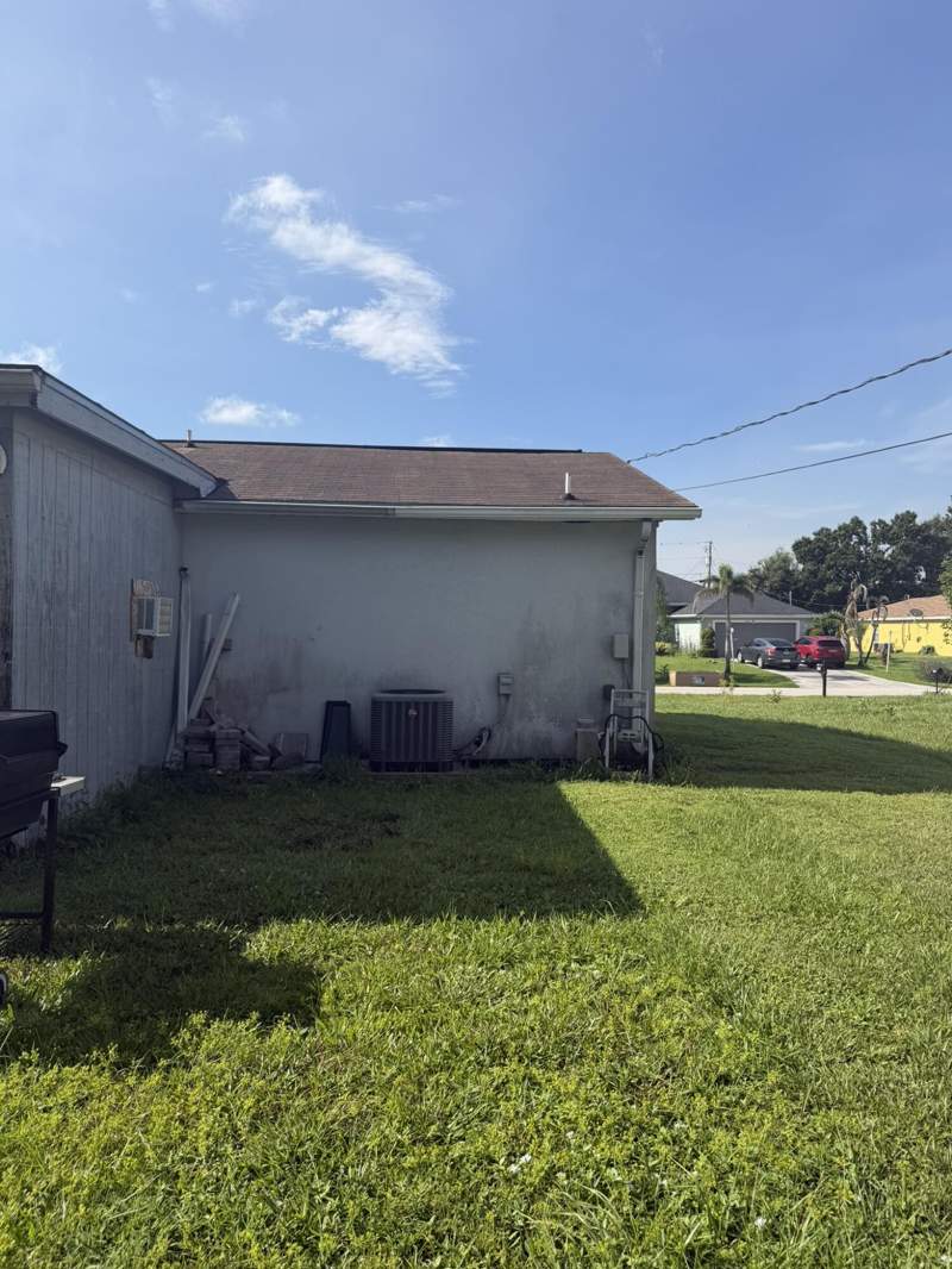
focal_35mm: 24
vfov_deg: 71.6
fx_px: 880
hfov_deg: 56.8
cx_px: 476
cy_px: 634
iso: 80
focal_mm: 6.76
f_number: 1.78
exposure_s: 1/4673
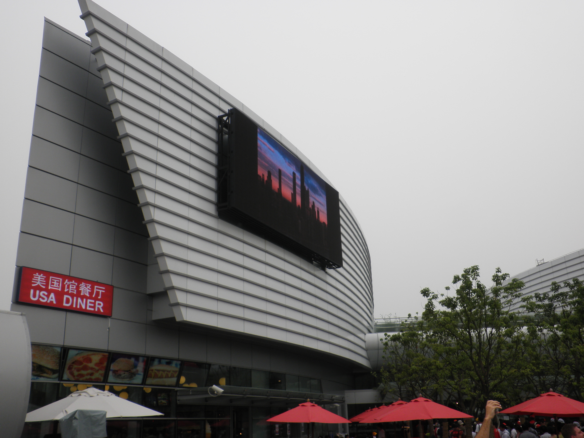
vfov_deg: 39.7
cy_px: 219
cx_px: 292
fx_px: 607
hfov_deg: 51.4
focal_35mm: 36
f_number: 5.6
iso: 64
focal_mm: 6.3
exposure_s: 1/200
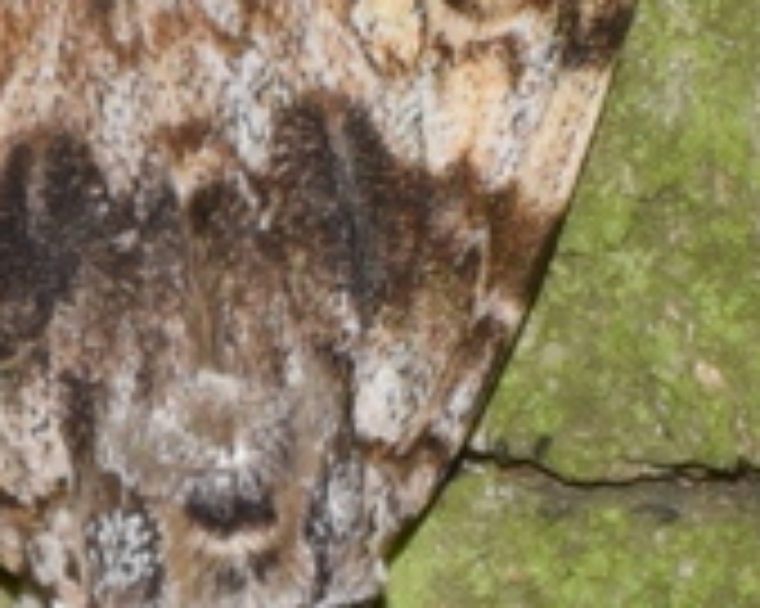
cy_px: 140
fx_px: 25155
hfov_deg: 1.7
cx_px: 326
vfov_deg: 1.4
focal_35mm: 1119
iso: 320
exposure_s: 1/60
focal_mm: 140
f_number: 7.1
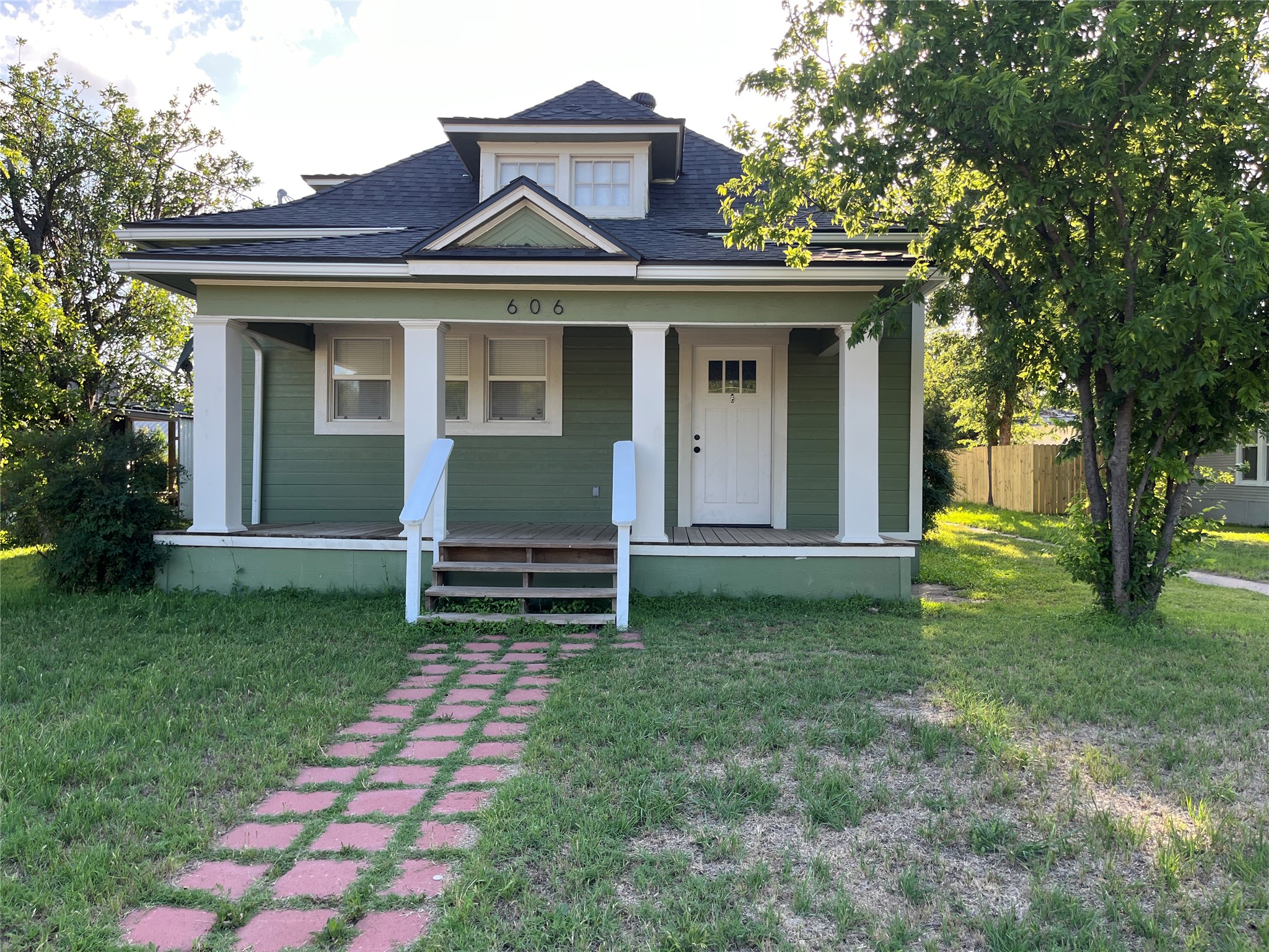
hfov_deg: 67.3
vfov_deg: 53.1
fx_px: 953
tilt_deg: -0.7
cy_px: 476
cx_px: 634
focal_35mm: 26
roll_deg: +0.2
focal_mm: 5.1
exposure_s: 1/432
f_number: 1.6
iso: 50
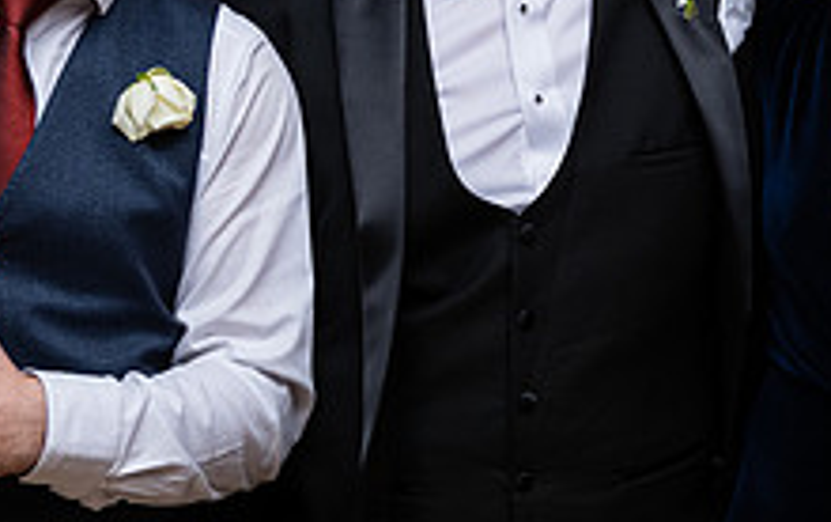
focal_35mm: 102
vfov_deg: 12.8
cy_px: 44
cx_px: 499
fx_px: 2312
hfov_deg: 20.3
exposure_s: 1/160
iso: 640
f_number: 3.5
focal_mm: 38
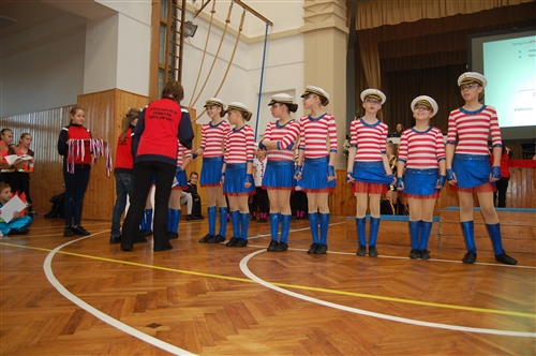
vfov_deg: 47.8
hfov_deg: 67.4
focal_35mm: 27
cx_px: 268
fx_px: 401
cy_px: 178
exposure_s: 1/60
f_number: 3.5
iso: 400
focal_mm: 18
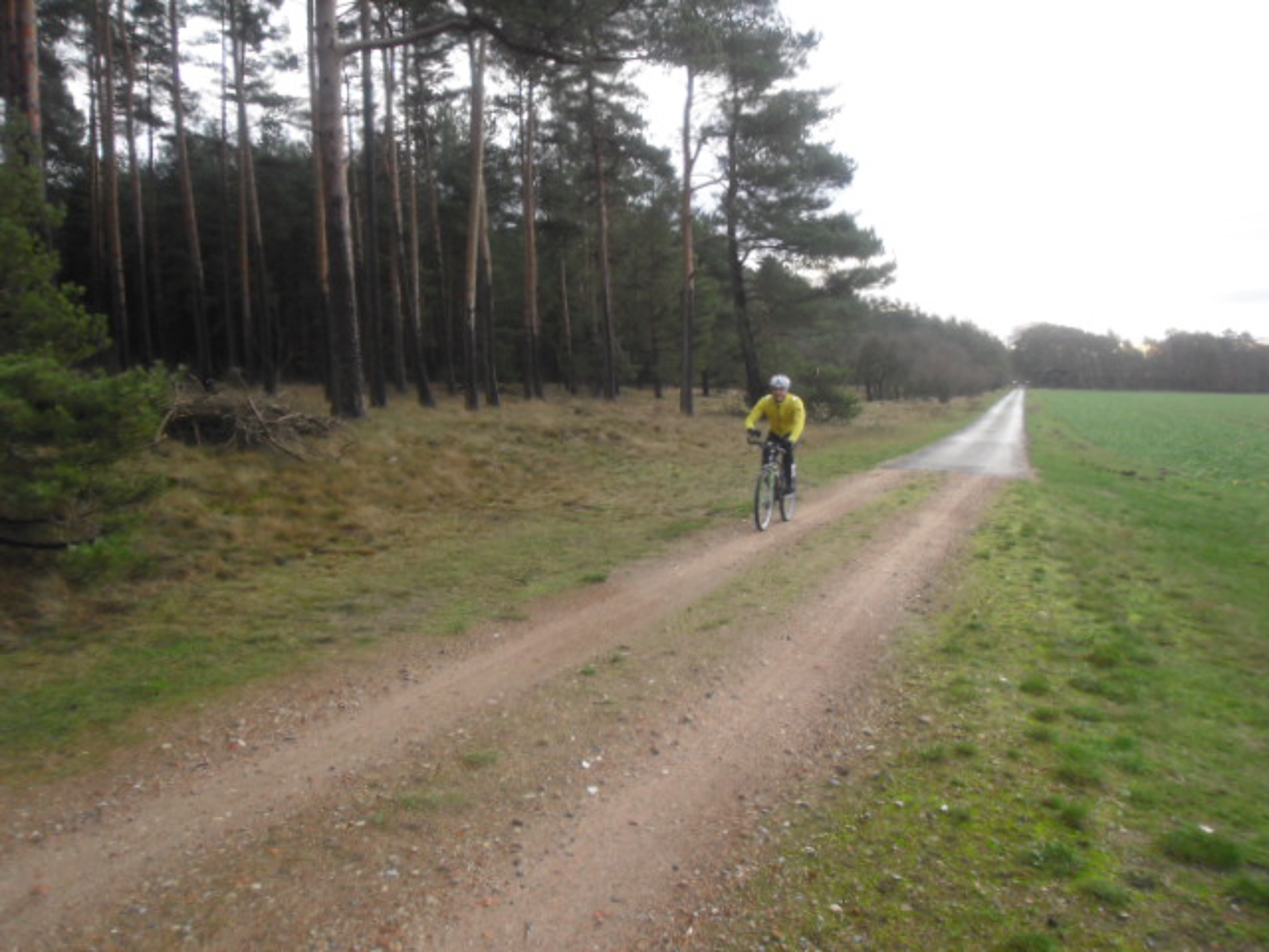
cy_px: 476
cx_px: 634
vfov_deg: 49.7
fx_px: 1026
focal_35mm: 28
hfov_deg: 63.4
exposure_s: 1/400
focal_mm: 4.65
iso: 200
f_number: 2.6
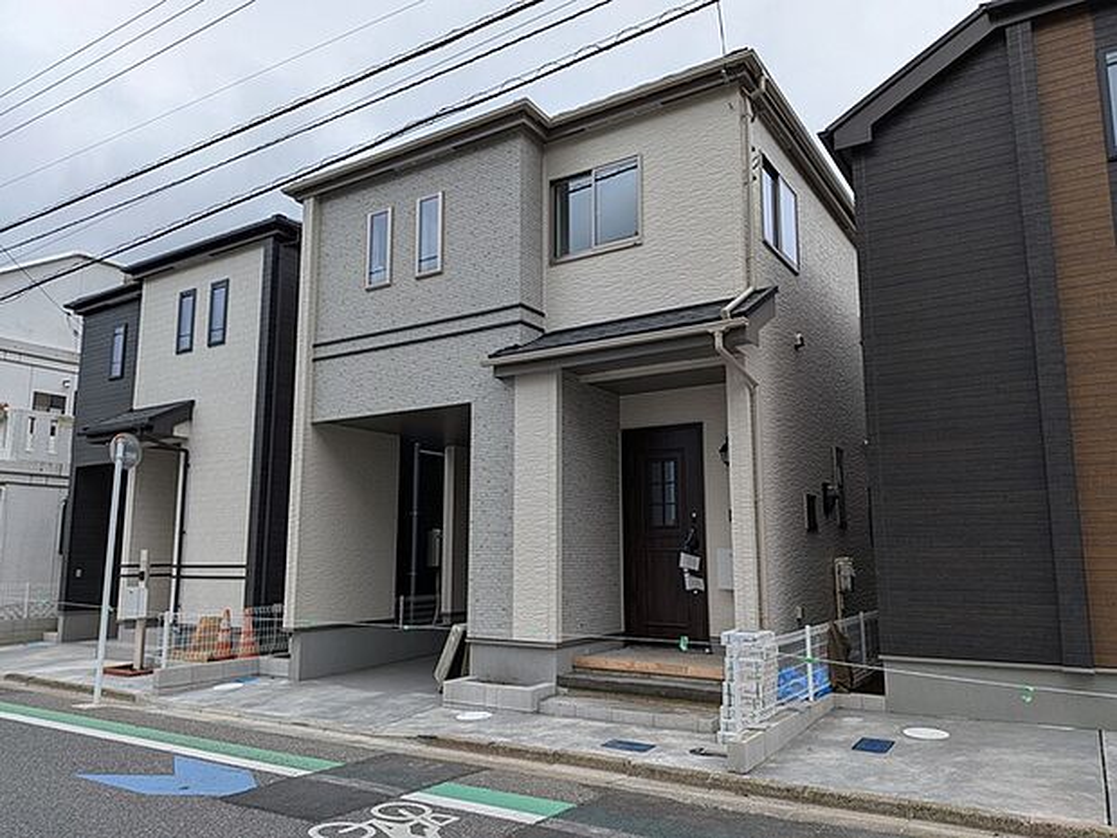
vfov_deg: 56.8
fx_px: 774
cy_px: 419
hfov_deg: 71.6
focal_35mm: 24
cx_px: 558
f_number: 1.7
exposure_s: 1/1653
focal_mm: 4.53
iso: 29
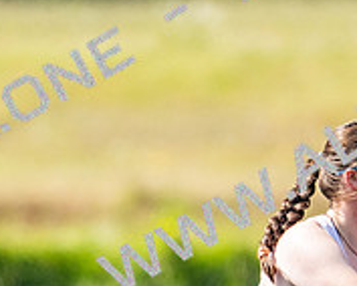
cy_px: 296
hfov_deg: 1.0
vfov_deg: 0.8
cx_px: 345
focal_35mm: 1842
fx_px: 19484
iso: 320
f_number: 4.5
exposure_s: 1/2500
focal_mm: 400
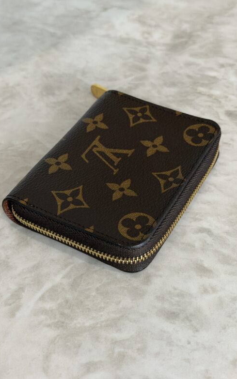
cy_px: 186
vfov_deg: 38.9
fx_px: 538
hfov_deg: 24.9
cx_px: 110
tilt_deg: -45.0
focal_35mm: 52
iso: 50
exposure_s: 1/60
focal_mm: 6.76
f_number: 1.78
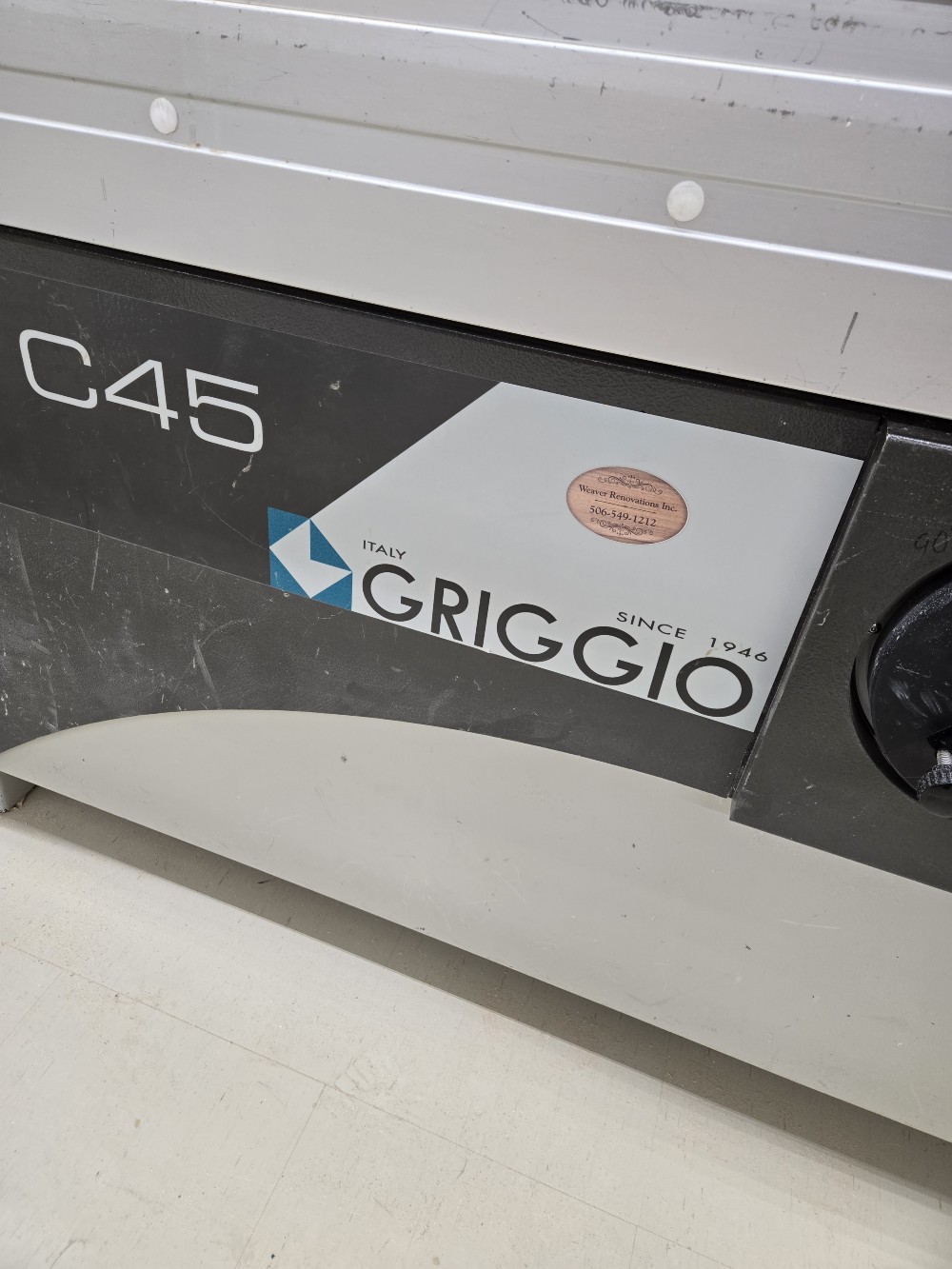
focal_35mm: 23
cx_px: 476
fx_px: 843
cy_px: 634
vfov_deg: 73.9
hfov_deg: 58.9
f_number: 1.8
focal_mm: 5.4
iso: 125
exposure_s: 1/120
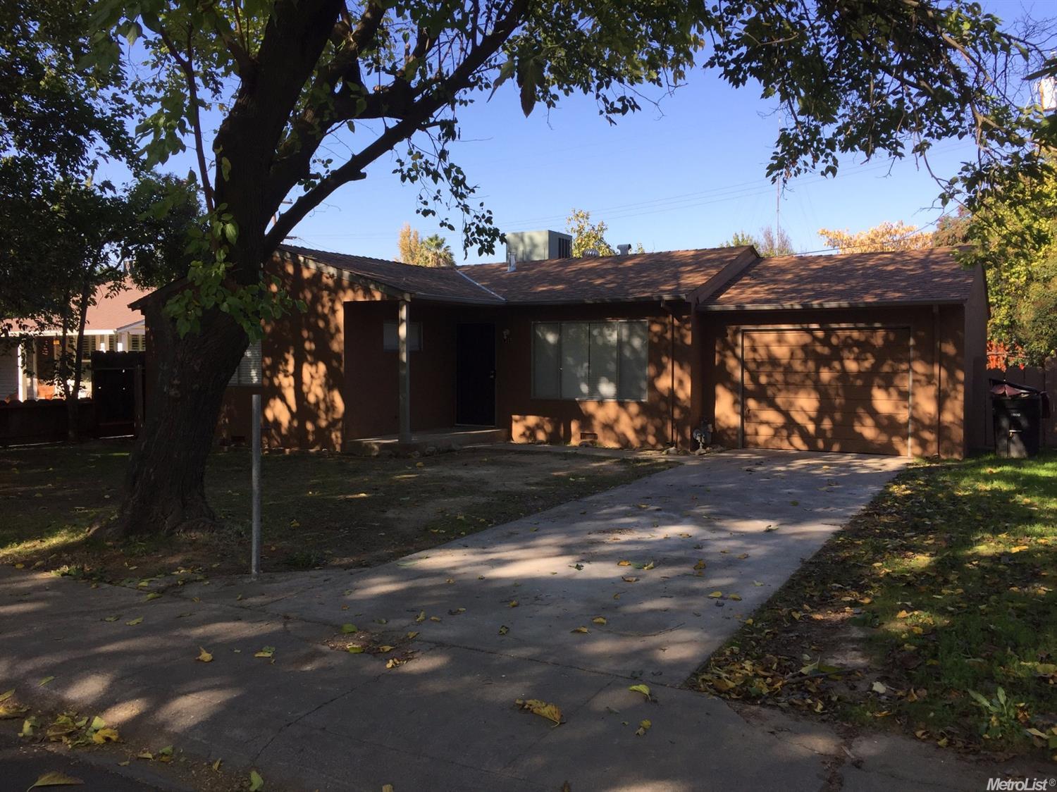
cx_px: 528
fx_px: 885
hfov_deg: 61.7
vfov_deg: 48.2
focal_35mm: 29
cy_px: 396
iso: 32
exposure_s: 1/732
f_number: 2.2
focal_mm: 4.15
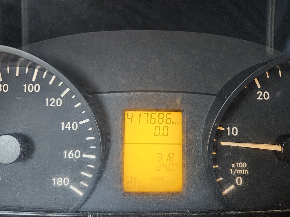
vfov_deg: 58.9
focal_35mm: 23
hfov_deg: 73.9
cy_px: 108
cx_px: 145
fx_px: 193
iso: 640
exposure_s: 1/100
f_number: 1.8
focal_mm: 5.4
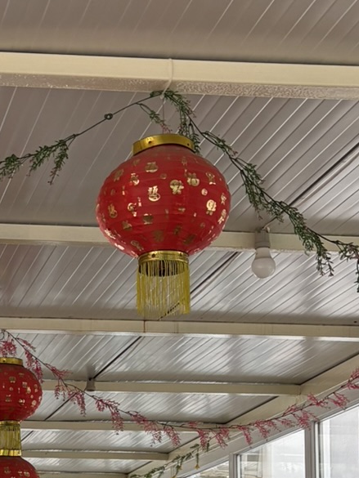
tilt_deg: +7.2
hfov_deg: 15.4
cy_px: 516
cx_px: -124
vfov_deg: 20.6
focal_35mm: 91
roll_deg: -1.5
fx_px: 1258
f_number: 1.6
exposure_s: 1/571
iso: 64
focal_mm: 5.96
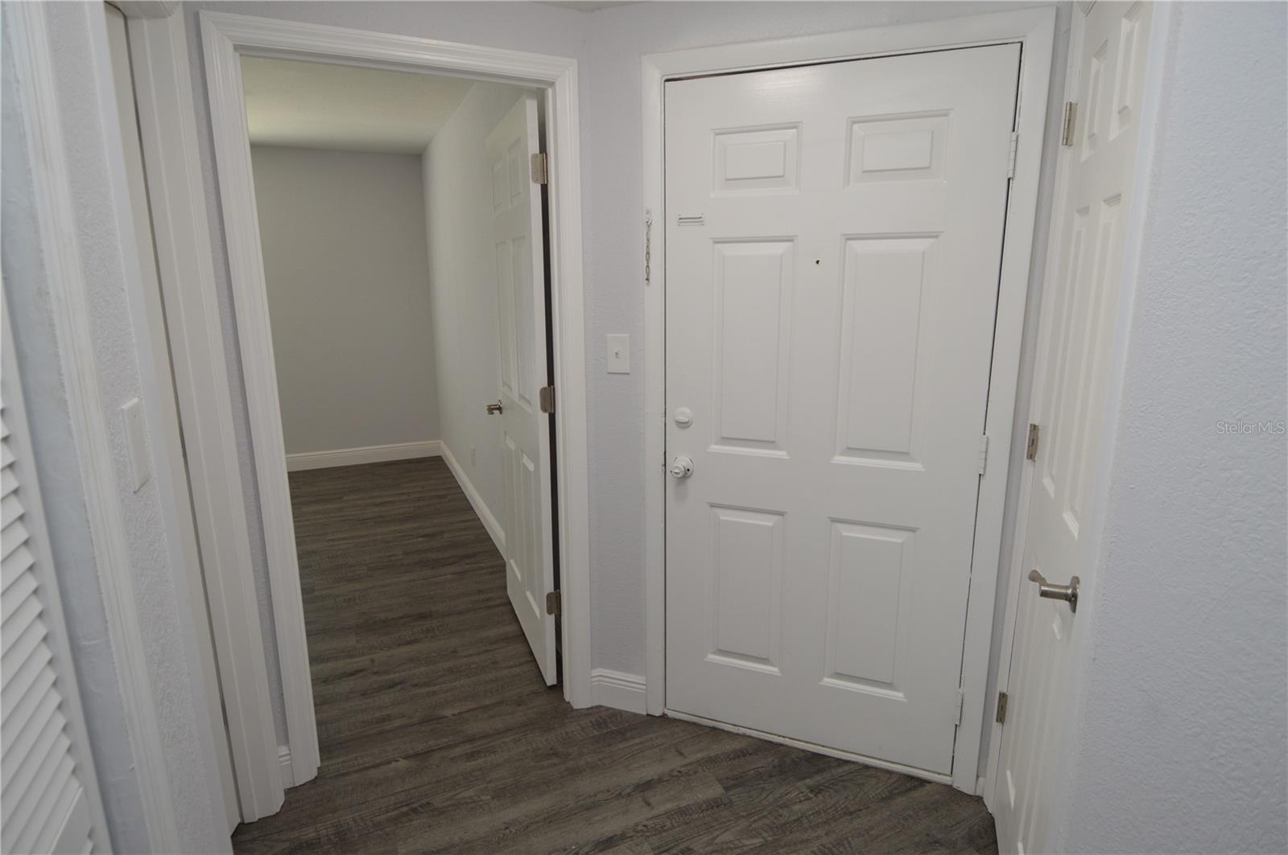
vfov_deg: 67.3
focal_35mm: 18
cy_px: 428
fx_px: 643
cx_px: 644
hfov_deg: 90.1
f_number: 4
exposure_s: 1/60
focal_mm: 12
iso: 400
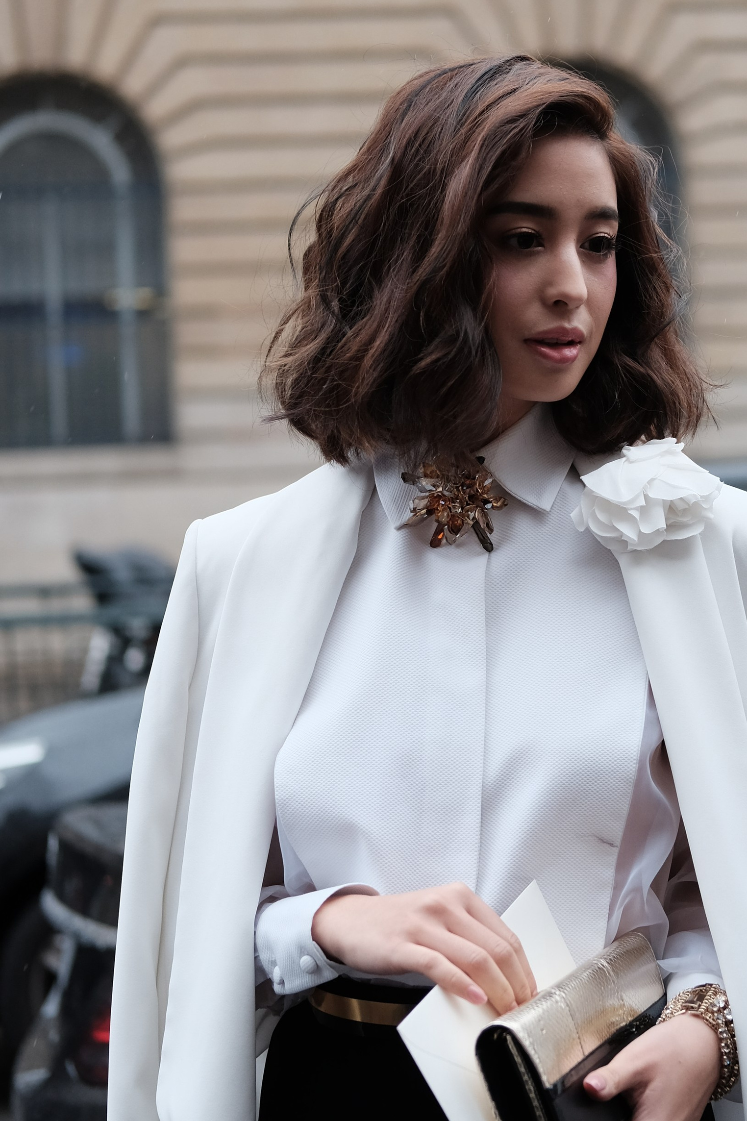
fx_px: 2771
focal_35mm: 89
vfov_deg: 22.9
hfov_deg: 15.3
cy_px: 519
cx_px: 502
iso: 500
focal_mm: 35
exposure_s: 1/1250
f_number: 2
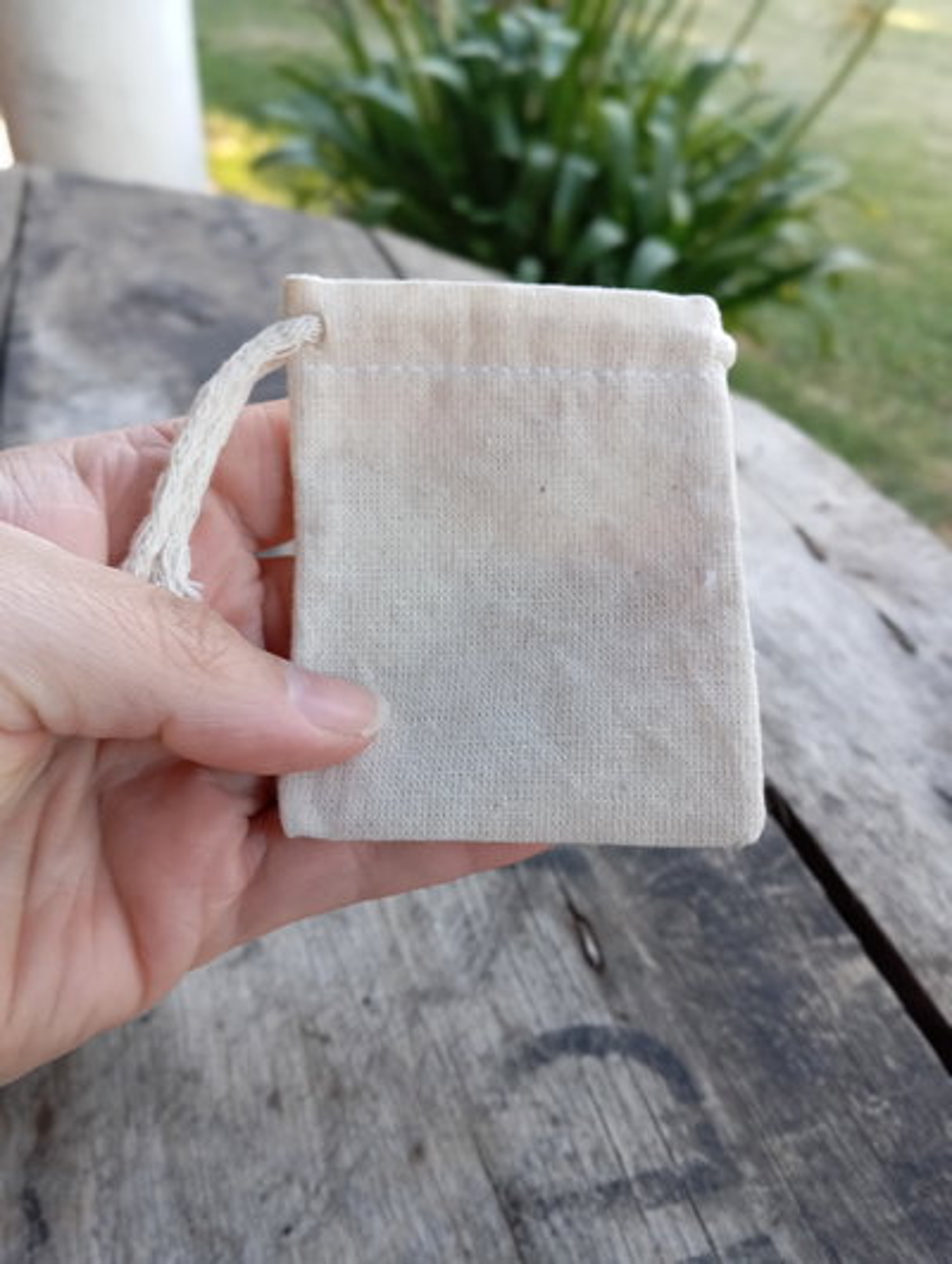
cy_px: 632
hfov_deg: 49.9
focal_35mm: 28
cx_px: 476
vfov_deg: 63.4
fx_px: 1024
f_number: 1.8
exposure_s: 1/100
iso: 397
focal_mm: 4.22
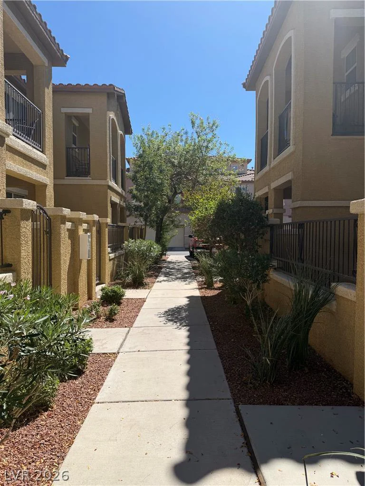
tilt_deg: -2.7
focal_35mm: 24
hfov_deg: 56.8
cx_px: 182
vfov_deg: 71.6
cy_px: 243
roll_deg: -0.3
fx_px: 337
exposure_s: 1/4673
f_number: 1.78
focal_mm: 6.76
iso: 80
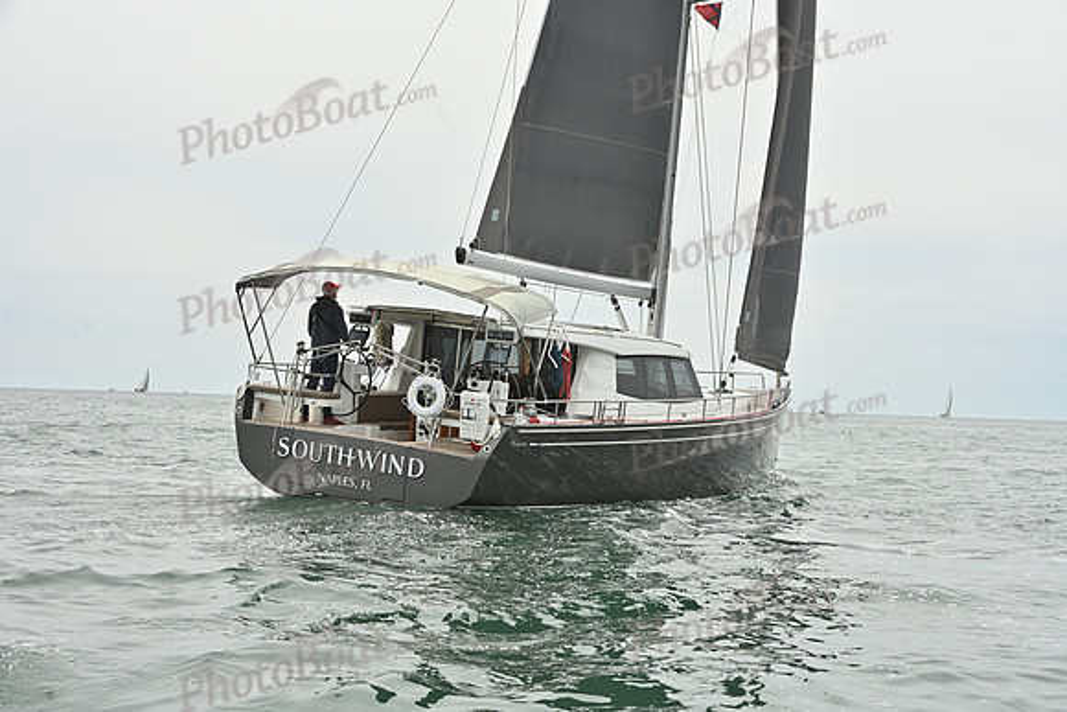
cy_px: 356
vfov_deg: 19.5
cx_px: 534
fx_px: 2075
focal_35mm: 70
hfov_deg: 28.8
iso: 320
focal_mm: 70
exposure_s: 1/800
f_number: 10
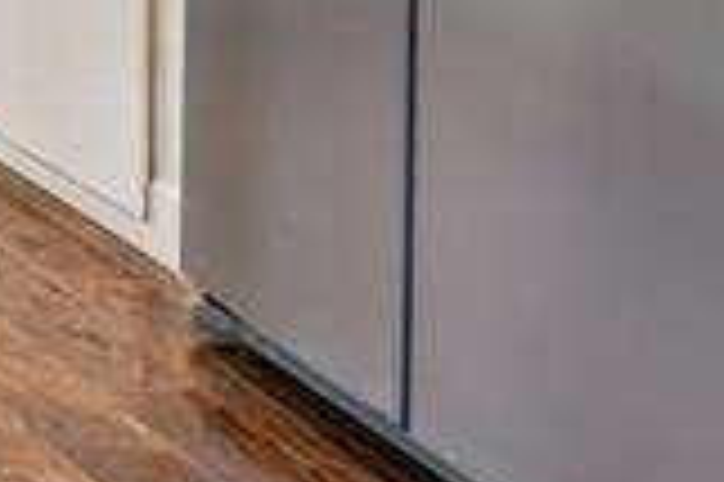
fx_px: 2049
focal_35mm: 102
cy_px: -595
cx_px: -1142
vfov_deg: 11.5
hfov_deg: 13.2
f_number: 7.1
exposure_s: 1/4
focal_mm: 16
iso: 200
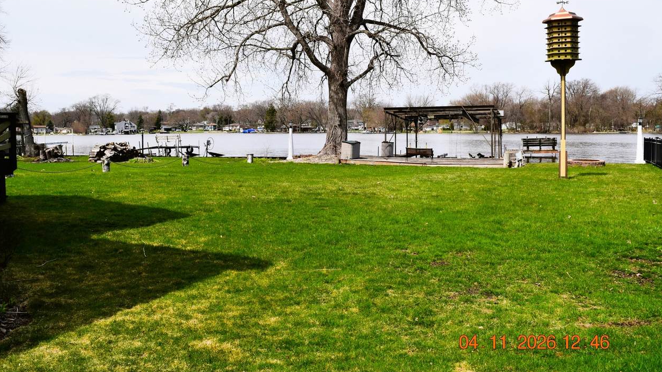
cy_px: 150
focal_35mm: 29
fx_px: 509
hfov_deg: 66.1
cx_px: 334
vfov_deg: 40.0
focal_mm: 18
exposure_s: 1/500
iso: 320
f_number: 11
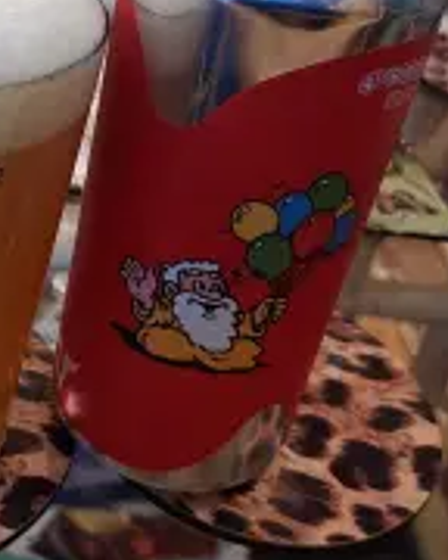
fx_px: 862
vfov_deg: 35.7
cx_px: 62
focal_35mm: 52
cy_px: 193
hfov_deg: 28.2
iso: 800
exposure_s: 1/25
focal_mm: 4.6
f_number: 1.8
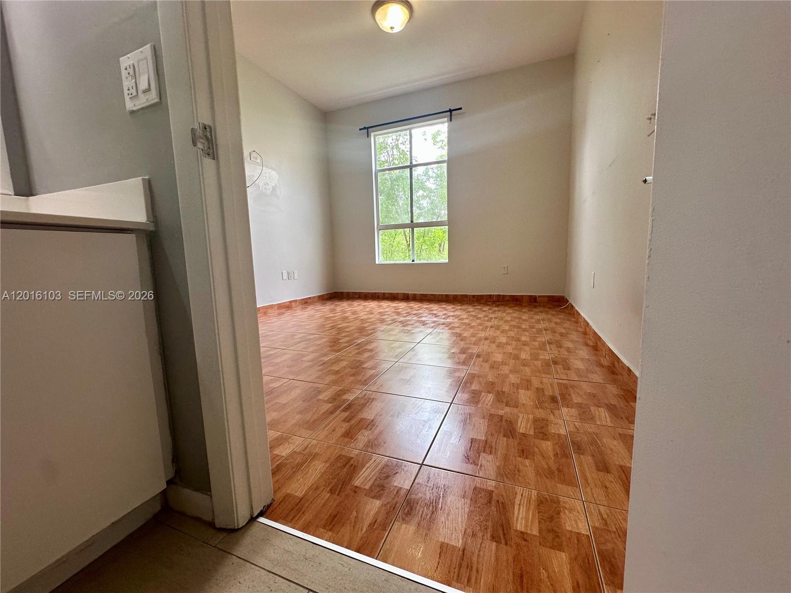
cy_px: 296
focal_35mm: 14
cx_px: 396
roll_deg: +1.3
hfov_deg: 102.1
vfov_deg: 85.7
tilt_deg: -8.4
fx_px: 320
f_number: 2.2
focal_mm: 2.22
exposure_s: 1/120
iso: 100
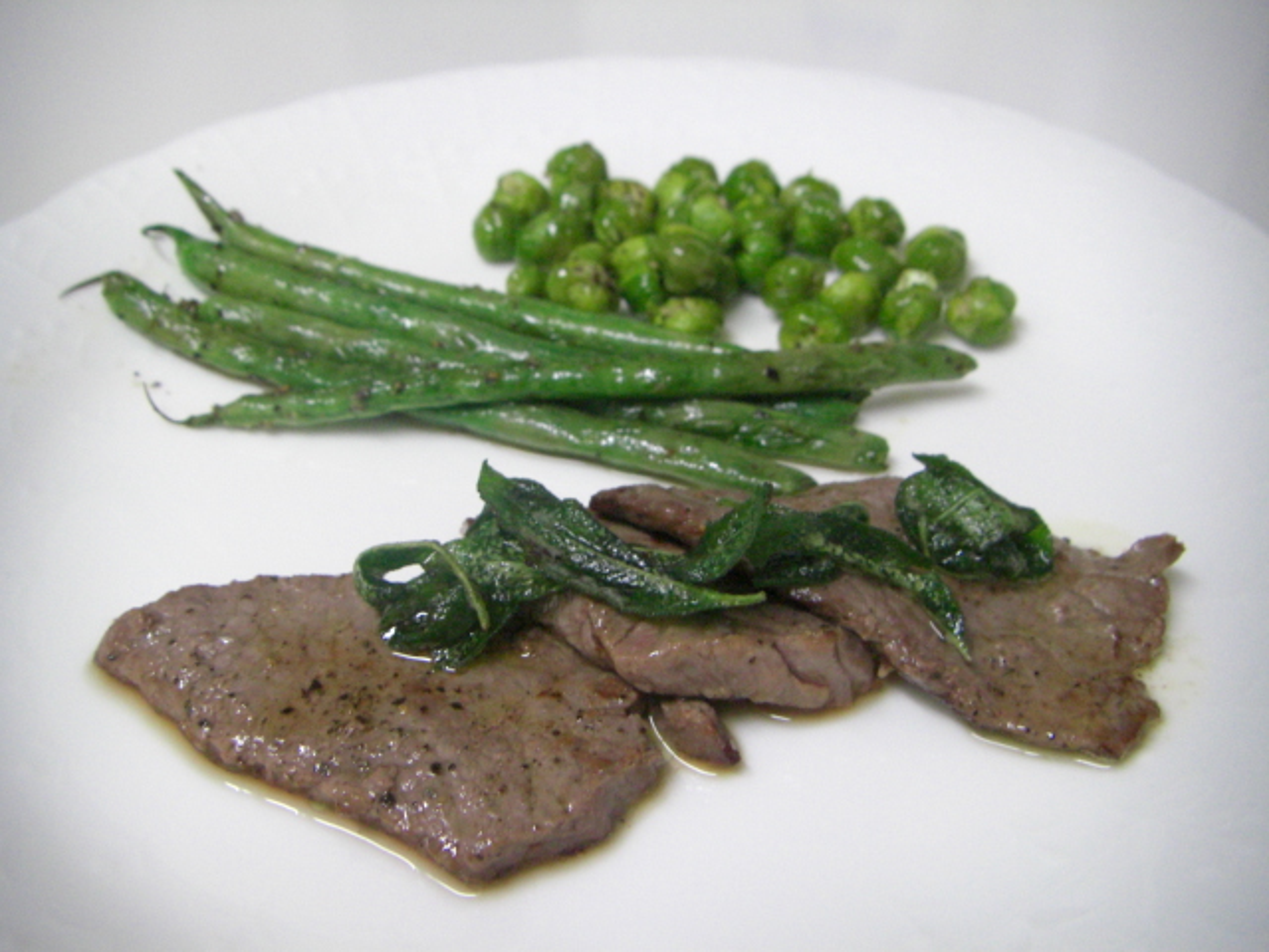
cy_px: 476
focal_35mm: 38
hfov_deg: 49.0
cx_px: 634
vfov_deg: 37.7
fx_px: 1393
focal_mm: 6.3
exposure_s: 1/25
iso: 400
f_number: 3.4
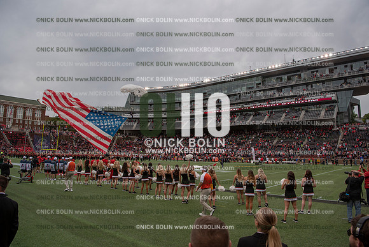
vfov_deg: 53.2
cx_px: 184
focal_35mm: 24
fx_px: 246
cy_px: 124
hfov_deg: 73.7
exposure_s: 1/2000
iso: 250
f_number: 5
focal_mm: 24
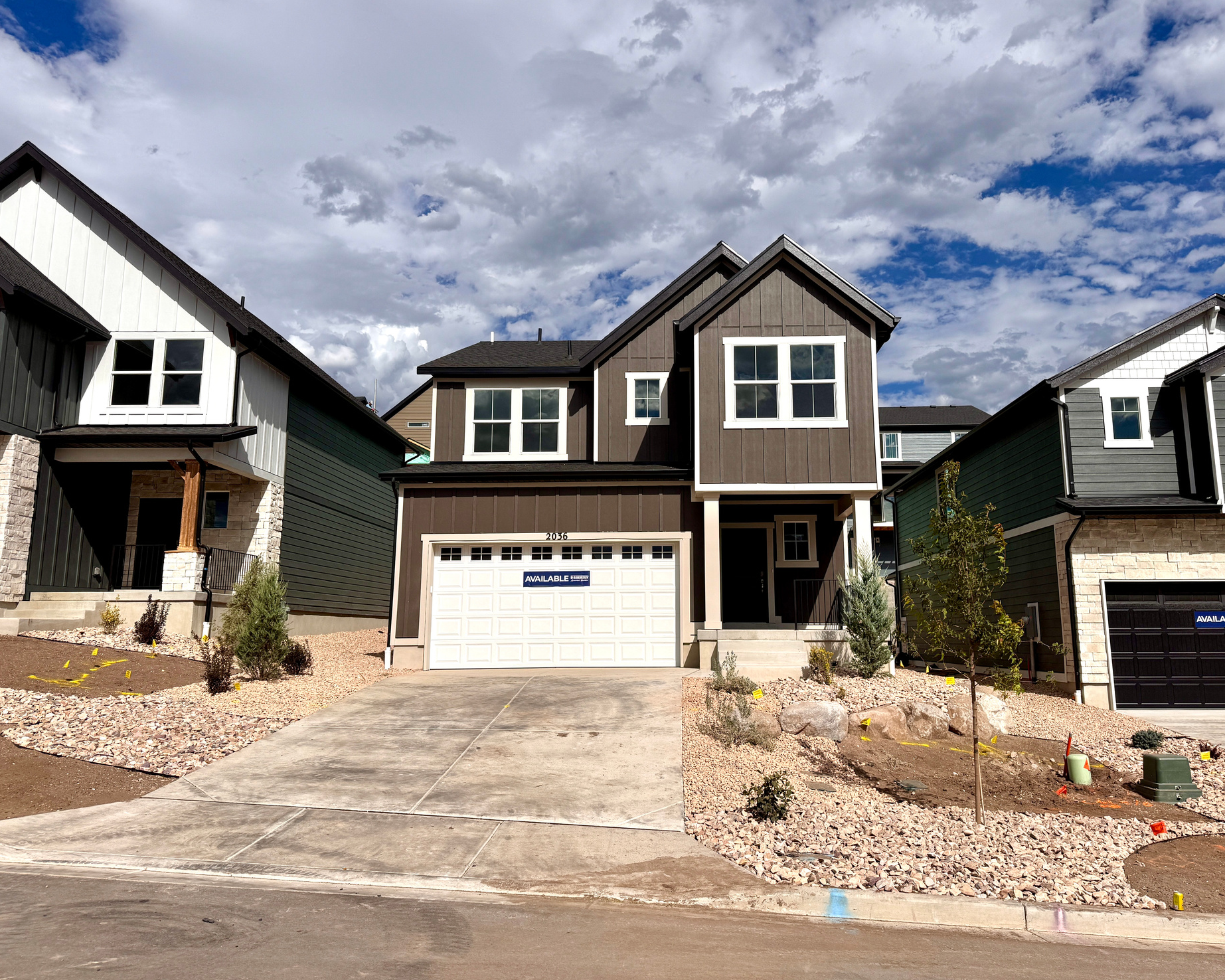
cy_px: 471
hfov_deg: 66.0
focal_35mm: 26
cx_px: 655
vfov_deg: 54.9
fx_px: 943
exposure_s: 1/12346
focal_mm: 6.76
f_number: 1.78
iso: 64
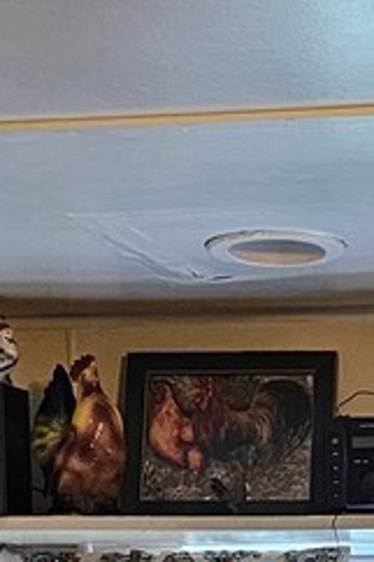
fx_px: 2466
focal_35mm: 158
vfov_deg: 11.8
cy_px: 1085
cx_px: 581
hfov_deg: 8.5
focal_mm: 6.3
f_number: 1.7
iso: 500
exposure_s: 1/120
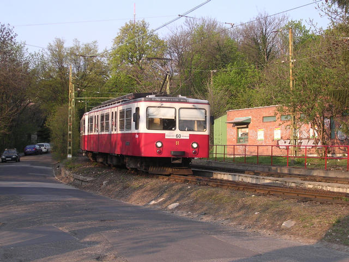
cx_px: 174
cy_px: 131
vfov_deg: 21.9
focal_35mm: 67
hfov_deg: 29.0
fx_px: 675
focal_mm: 10.2
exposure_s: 1/197
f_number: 3.6
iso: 100
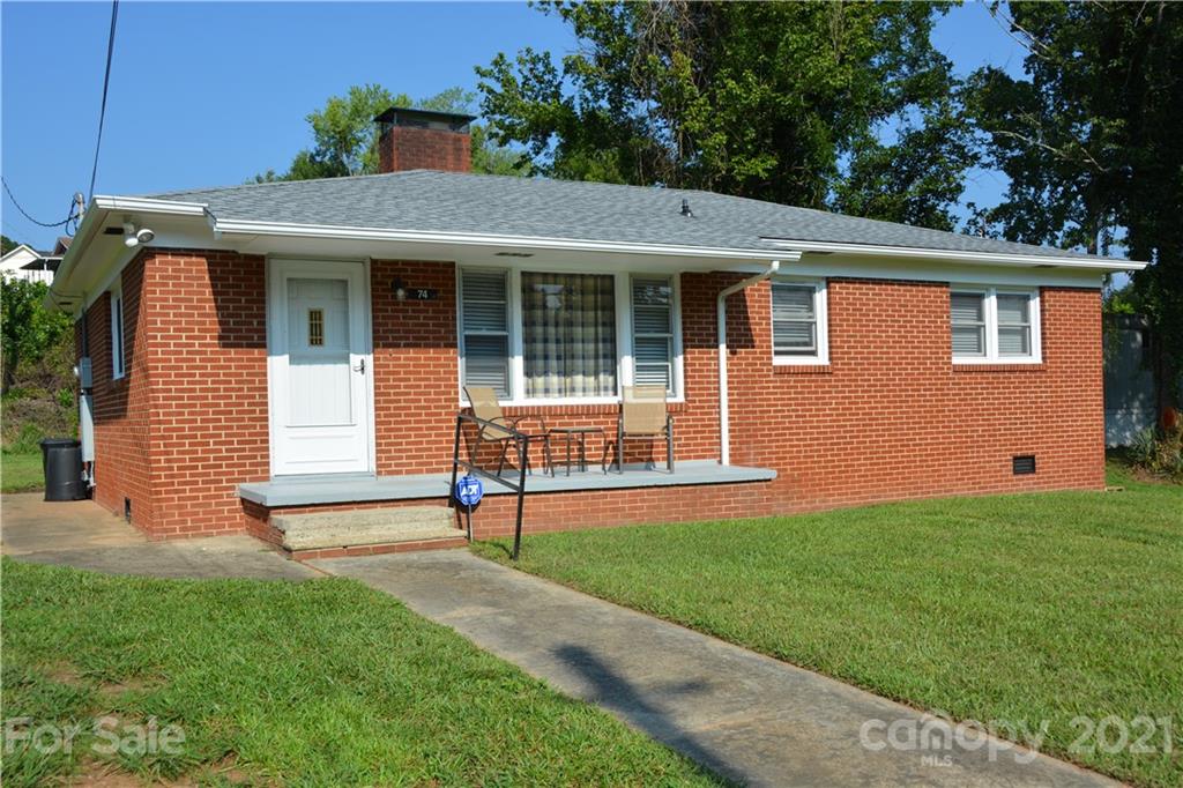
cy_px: 394
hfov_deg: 57.2
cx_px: 592
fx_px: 1084
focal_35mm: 33
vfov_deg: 39.9
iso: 100
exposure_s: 1/320
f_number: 9
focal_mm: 22
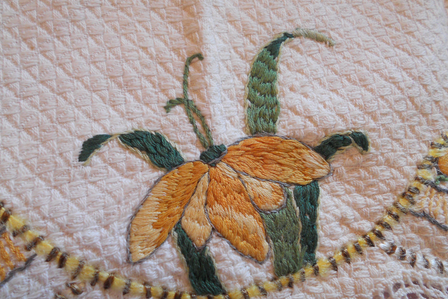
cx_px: 219
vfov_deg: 37.8
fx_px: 436
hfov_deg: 54.4
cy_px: 157
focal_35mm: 35
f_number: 3.5
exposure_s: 1/30
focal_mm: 5.8
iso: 200
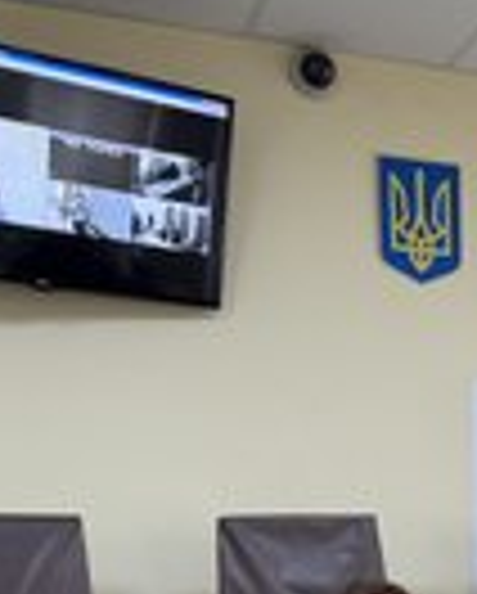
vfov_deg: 24.8
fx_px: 1250
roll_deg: +0.5
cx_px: 598
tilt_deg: -5.5
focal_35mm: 71
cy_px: 657
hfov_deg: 20.0
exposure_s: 1/60
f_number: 1.78
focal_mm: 6.76
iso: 160
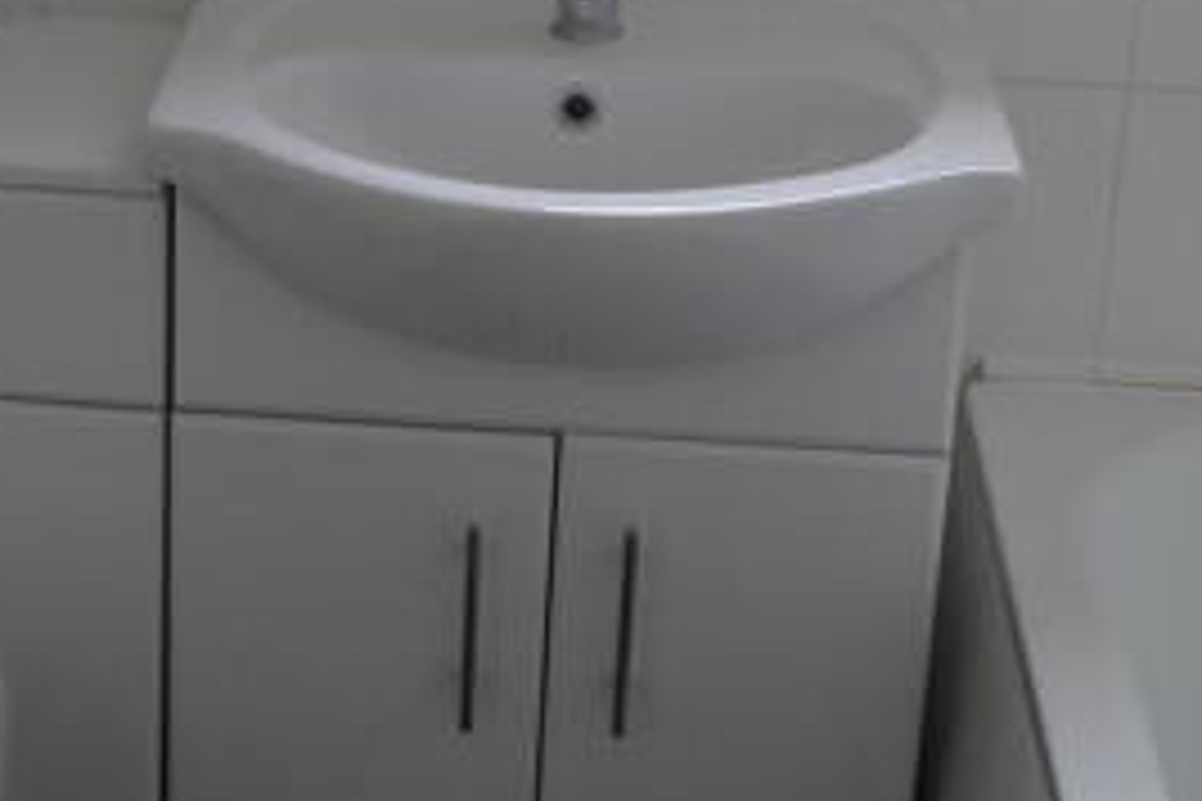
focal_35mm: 81
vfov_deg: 16.4
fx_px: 2704
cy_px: -56
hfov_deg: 25.0
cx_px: 434
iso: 400
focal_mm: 22
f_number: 5
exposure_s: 1/100
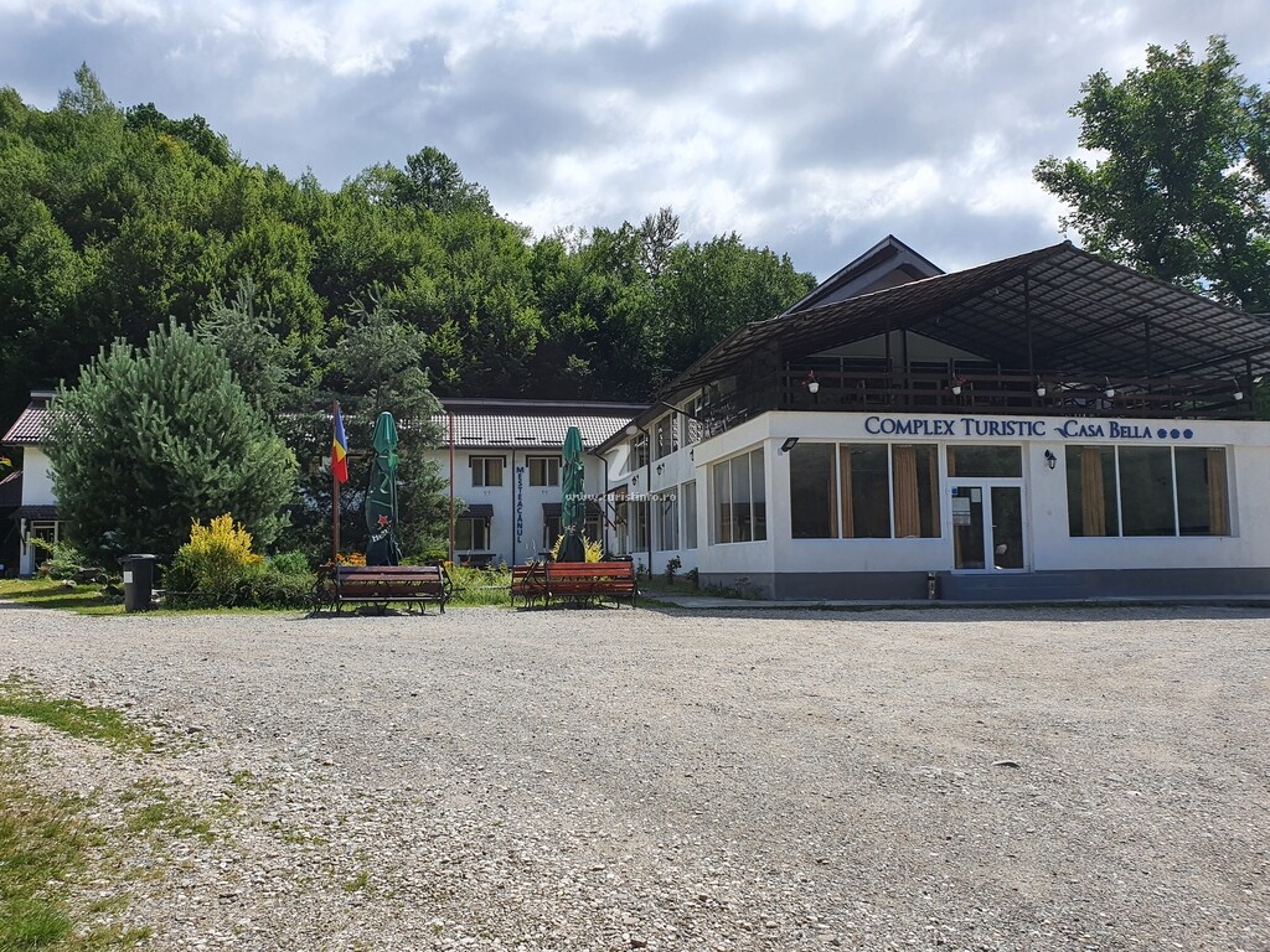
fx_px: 954
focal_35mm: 26
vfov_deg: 53.1
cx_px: 635
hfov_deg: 67.3
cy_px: 476
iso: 50
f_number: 2.4
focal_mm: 4.32
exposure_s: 1/2480
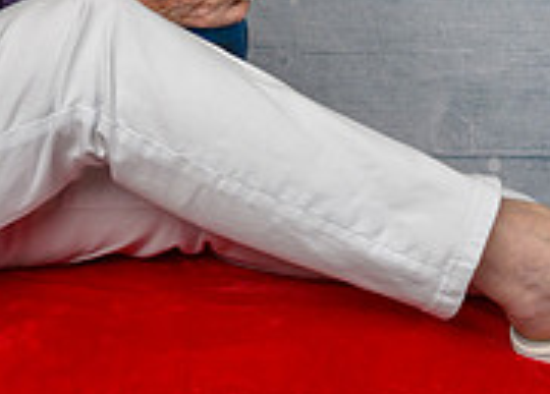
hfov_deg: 14.9
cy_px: -197
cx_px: 118
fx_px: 2096
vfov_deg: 10.4
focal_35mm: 134
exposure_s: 1/125
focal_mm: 35
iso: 400
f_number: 10
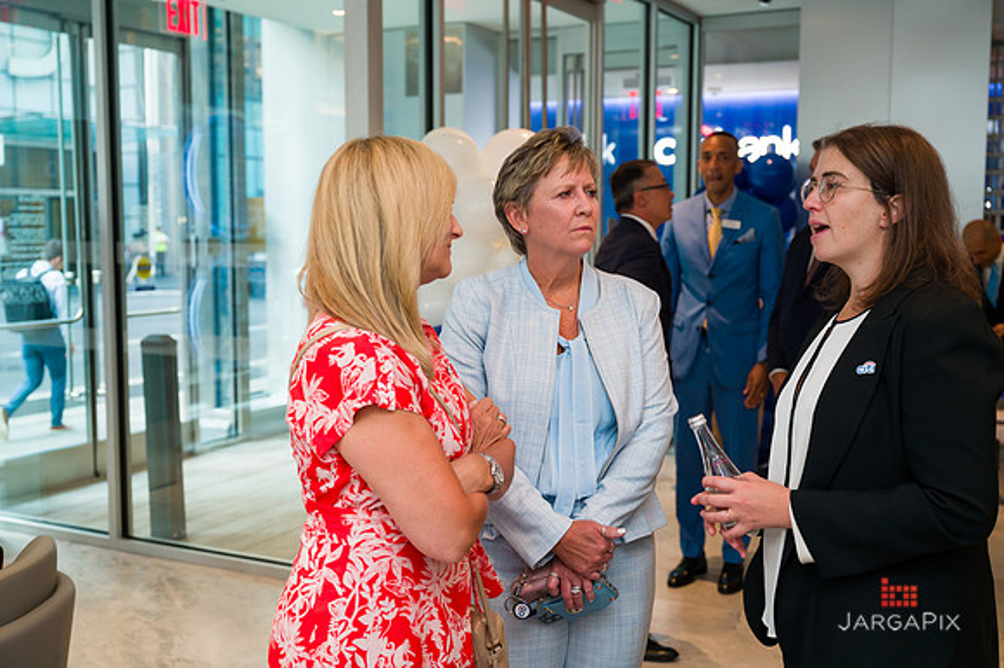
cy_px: 334
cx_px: 502
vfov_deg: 33.2
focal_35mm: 40
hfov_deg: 48.2
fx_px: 1122
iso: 400
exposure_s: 1/200
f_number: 3.5
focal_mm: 40
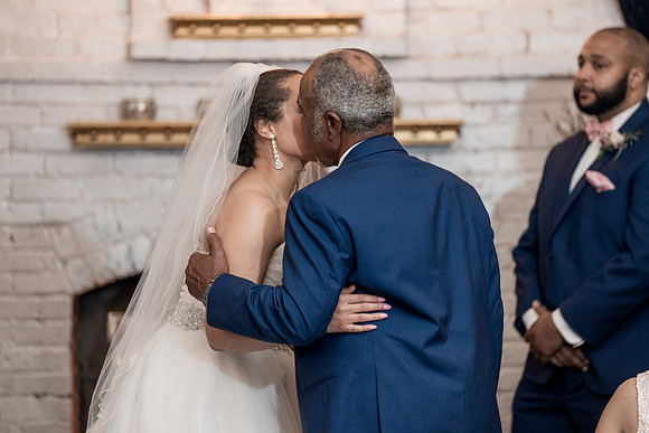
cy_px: 196
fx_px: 3576
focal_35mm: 198
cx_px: 295
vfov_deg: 6.9
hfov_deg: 10.4
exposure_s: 1/200
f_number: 2.8
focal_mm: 181
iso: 2000
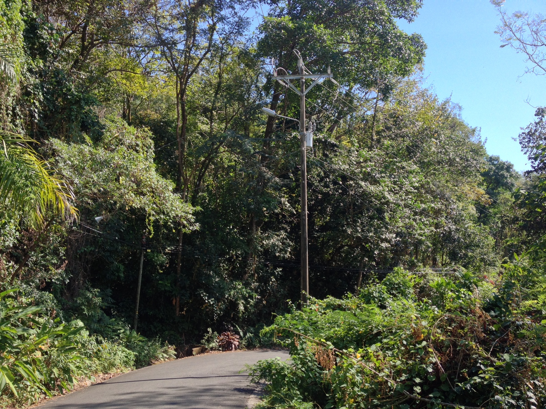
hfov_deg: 52.6
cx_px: 273
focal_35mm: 35
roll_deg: +1.1
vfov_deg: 40.7
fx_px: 552
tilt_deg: +2.9
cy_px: 204
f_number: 2.4
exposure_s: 1/370
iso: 50
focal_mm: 4.28
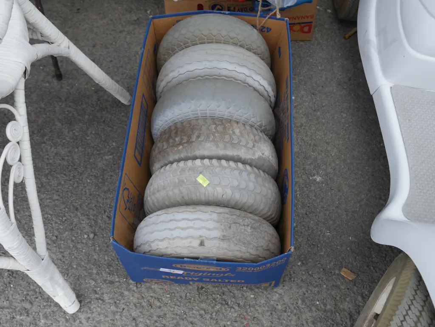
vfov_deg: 41.8
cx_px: 218
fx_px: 427
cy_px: 164
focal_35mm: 34
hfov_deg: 53.9
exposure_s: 1/200
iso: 200
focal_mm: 17
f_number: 4.5
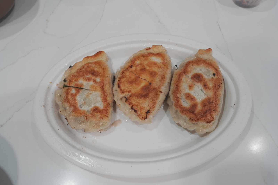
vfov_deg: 44.9
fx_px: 224
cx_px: 139
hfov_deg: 63.7
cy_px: 92
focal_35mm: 29
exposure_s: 1/30
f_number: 9
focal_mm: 29
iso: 800
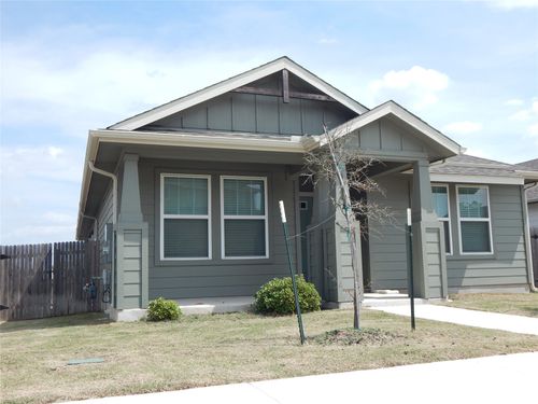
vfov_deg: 41.8
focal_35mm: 34
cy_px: 202
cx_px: 269
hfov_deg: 54.0
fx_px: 528
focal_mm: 6.1
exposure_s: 1/400
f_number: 6.7
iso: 125
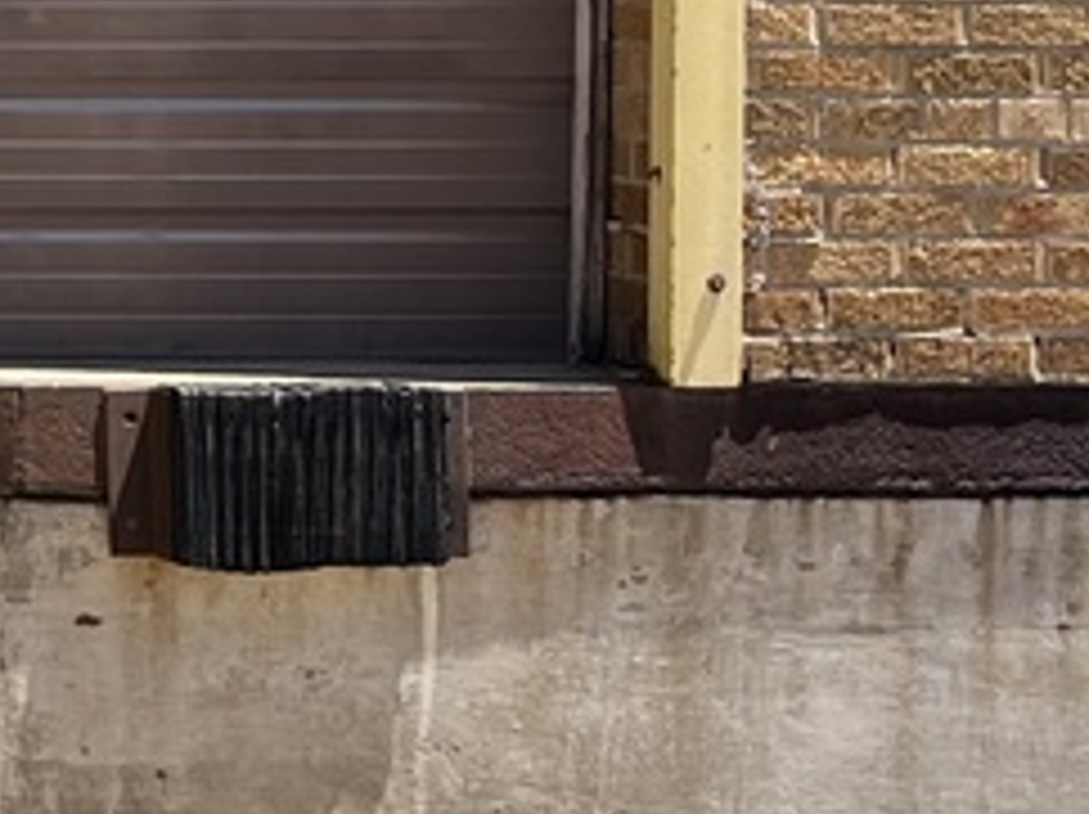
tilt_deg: -1.7
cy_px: -94
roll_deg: +0.4
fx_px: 4871
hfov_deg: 11.5
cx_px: -1058
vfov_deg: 9.5
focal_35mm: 155
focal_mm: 5.1
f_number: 1.6
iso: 50
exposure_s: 1/1923
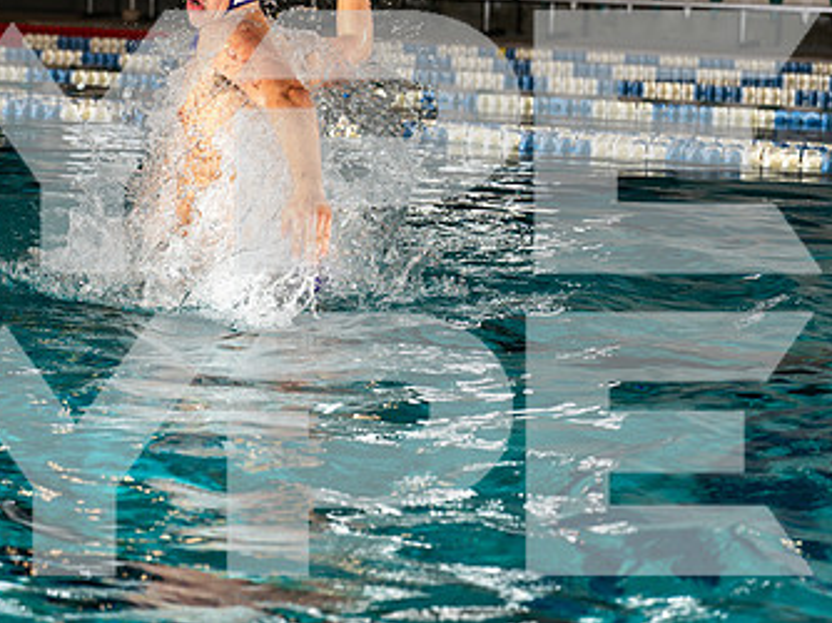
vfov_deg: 12.6
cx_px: 187
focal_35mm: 117
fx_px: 2810
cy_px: 143
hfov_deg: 16.7
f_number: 4
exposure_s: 1/250
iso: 100
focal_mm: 70
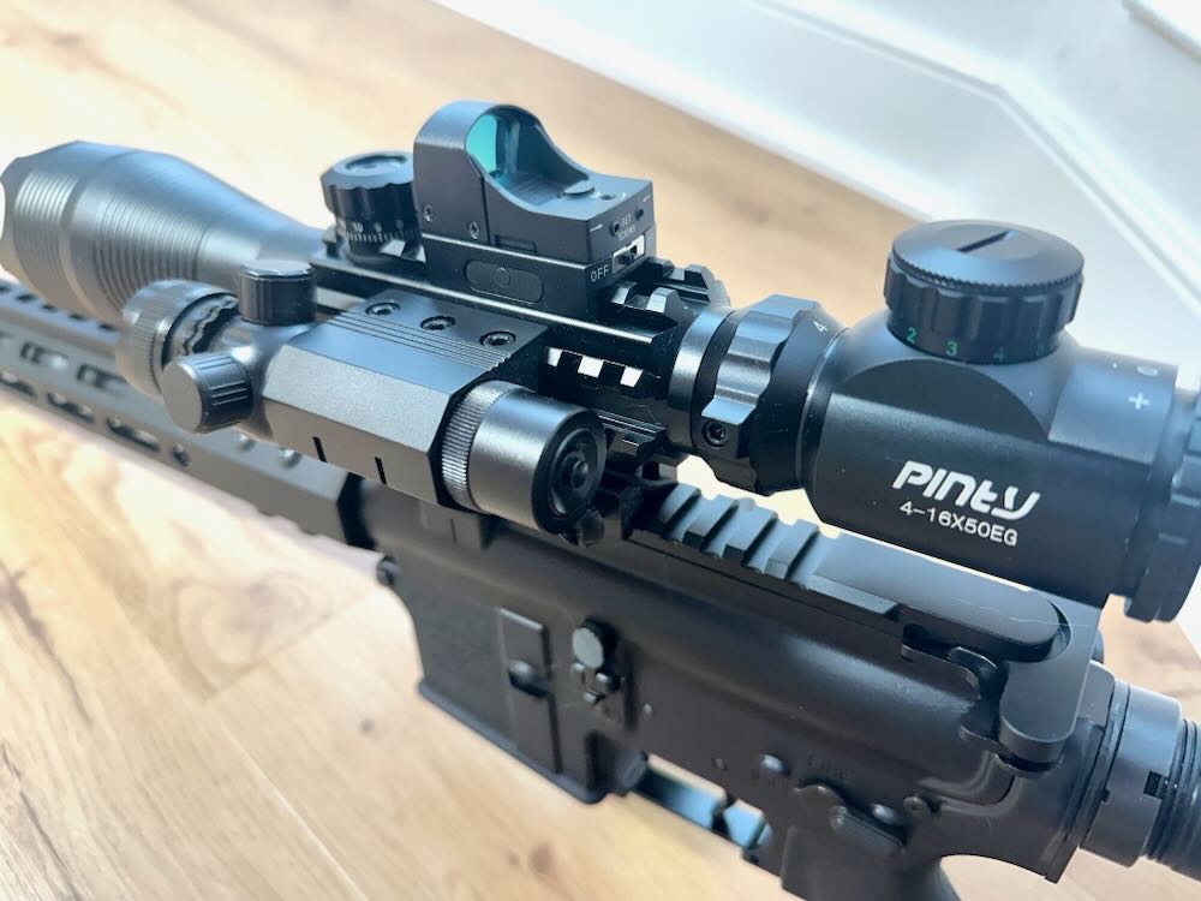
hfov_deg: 71.6
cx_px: 600
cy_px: 450
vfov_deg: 56.8
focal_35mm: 24
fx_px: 833
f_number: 1.78
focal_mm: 6.86
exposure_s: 1/60
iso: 320
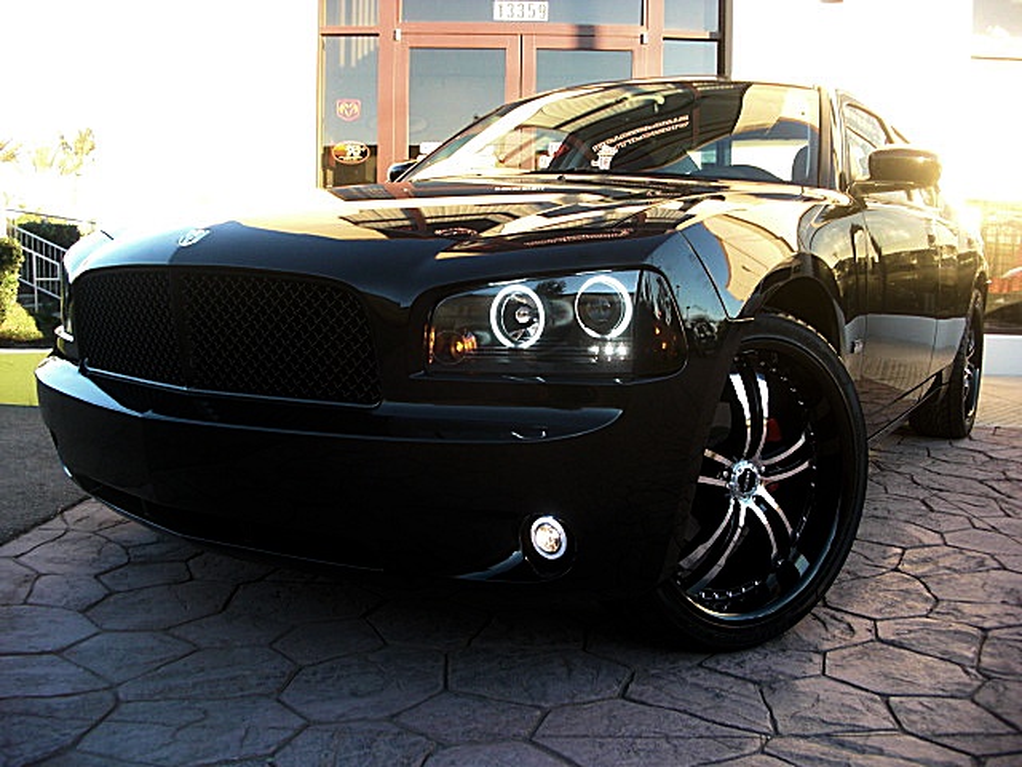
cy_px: 384
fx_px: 1063
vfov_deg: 39.7
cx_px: 511
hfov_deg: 51.4
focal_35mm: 36
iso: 100
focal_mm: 6.3
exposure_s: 1/125
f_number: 2.8
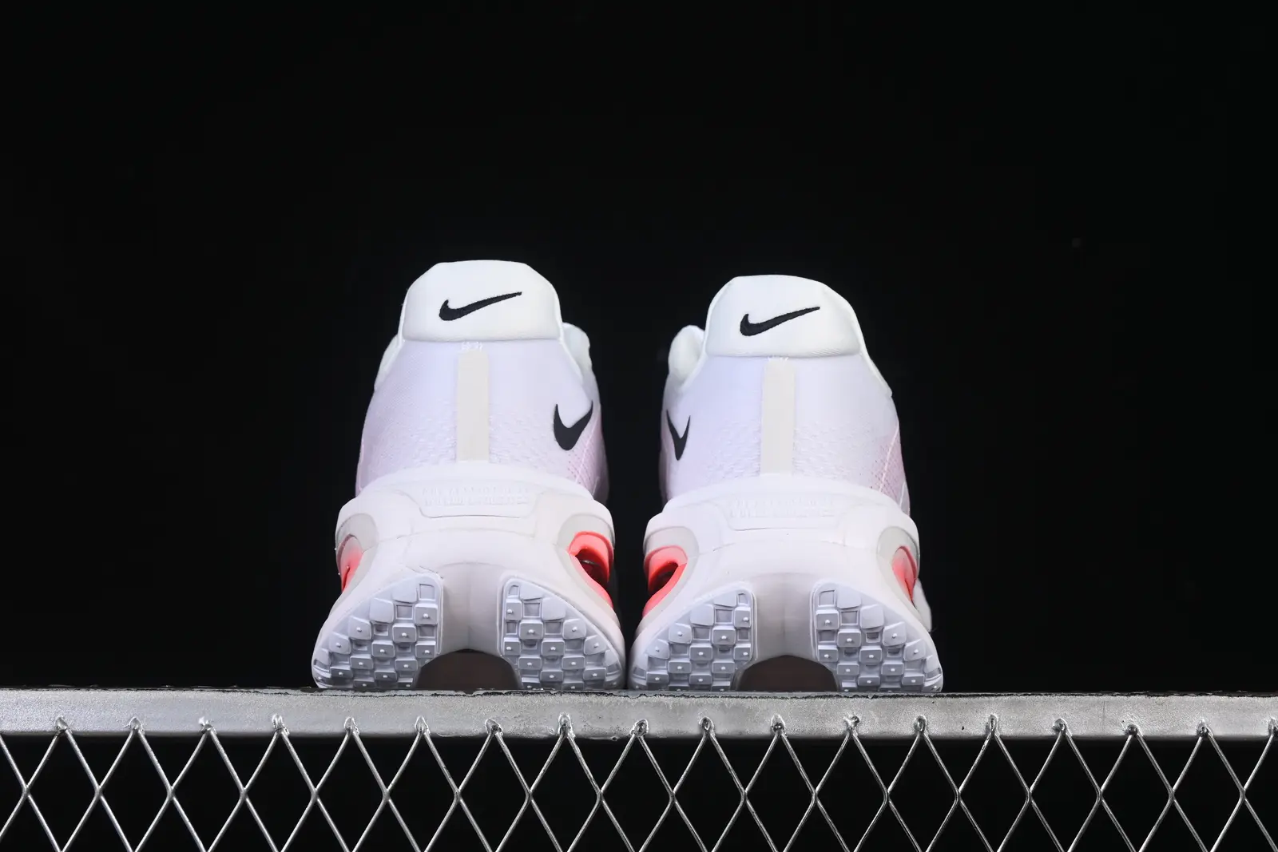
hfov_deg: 27.0
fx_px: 2663
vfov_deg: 18.2
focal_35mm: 75
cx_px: 639
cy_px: 426
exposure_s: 1/100
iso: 160
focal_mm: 50
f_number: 8
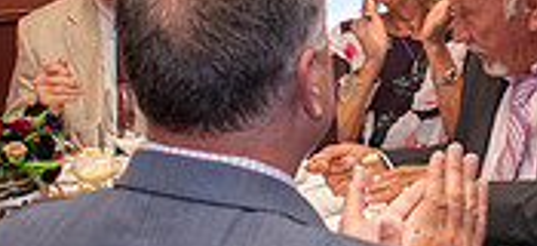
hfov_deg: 22.0
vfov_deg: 10.3
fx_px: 1337
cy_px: -44
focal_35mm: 98
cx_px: 512
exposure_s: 1/60
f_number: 4
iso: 800
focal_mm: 18
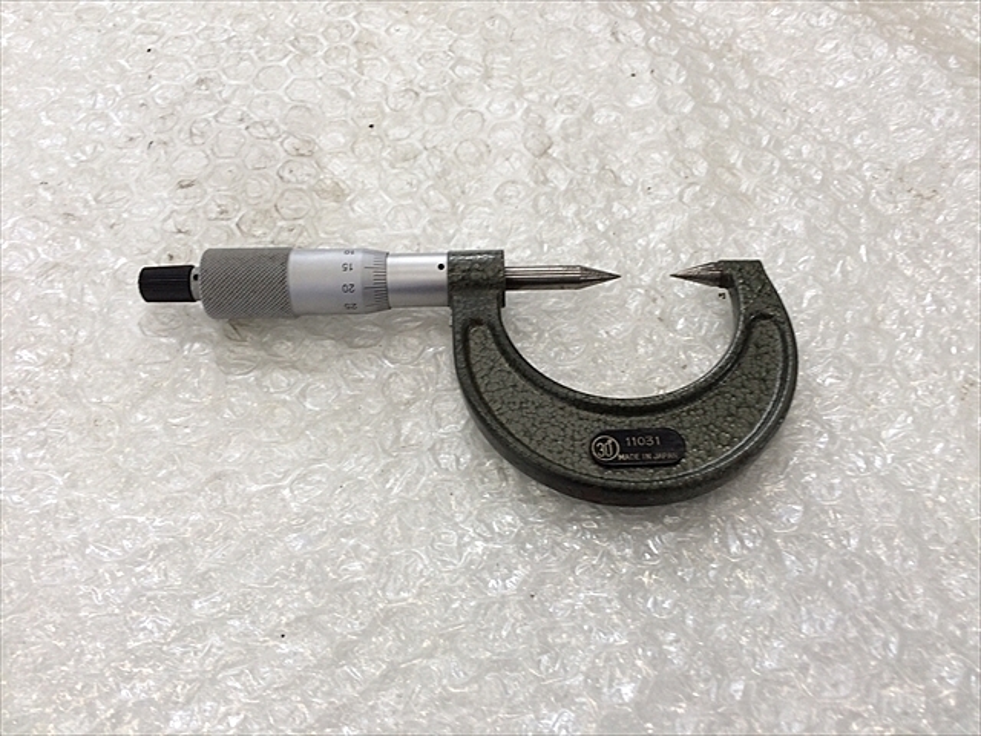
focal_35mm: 29
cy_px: 368
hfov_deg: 61.7
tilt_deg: -55.7
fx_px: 822
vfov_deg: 48.2
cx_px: 490
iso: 50
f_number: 2.2
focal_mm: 4.15
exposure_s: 1/60
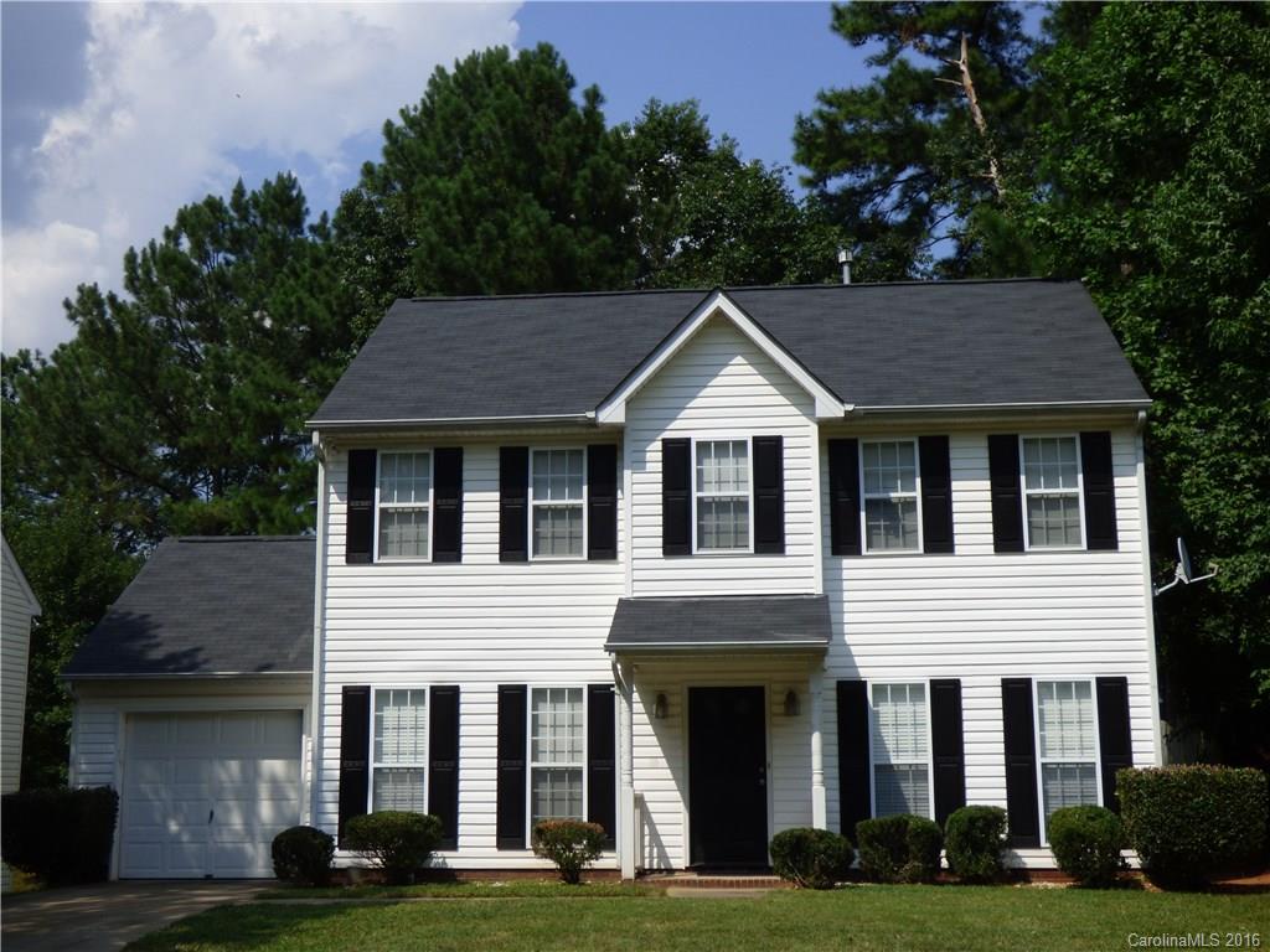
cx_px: 635
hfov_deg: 42.1
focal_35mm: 45
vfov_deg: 32.2
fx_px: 1651
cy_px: 476
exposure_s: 1/1600
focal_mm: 7.79
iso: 100
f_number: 3.7
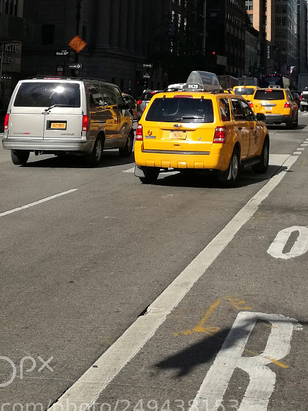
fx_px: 842
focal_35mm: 71
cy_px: -80
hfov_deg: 20.2
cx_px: 291
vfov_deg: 24.8
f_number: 2
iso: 50
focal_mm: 4.04
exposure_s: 1/1157
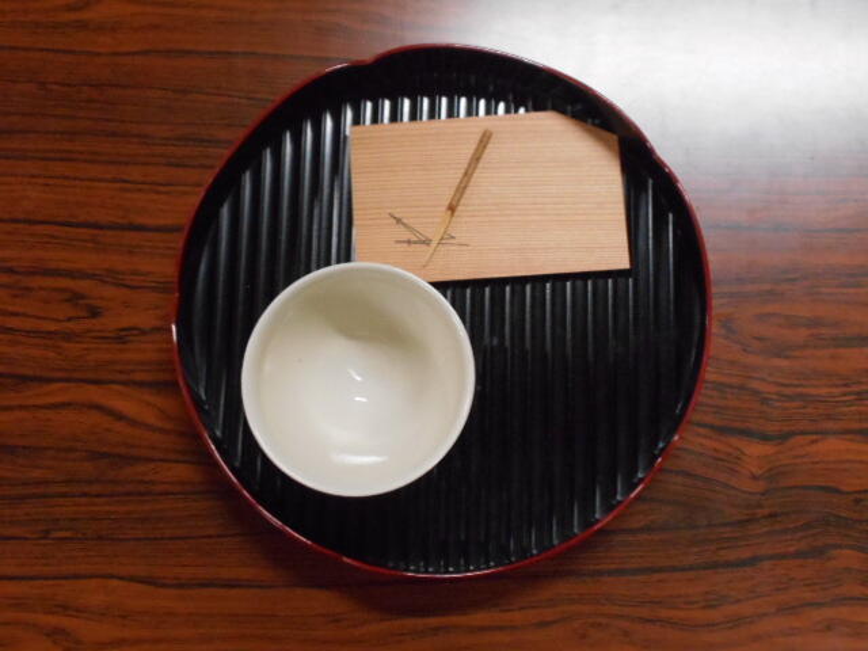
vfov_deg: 32.9
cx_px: 434
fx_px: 1103
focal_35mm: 44
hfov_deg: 42.9
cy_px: 326
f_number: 4.2
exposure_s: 1/60
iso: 800
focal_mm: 7.7
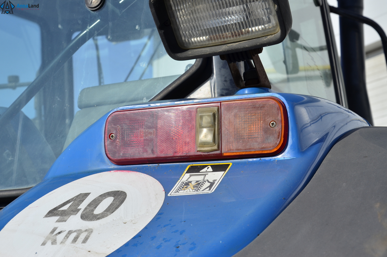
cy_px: 128
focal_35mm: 75
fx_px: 805
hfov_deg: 27.0
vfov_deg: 18.1
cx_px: 194
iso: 125
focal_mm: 50
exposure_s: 1/320
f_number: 11
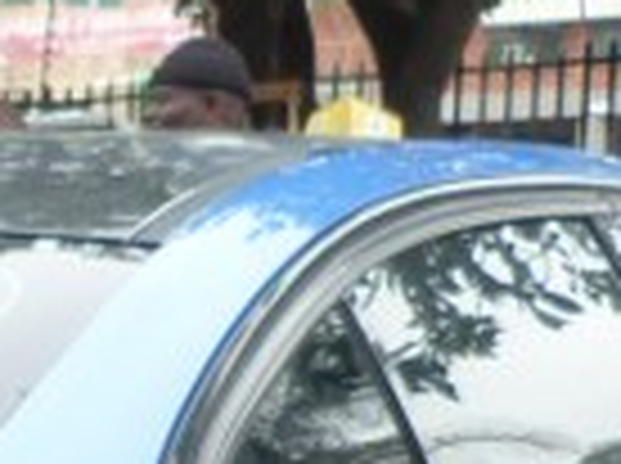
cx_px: -441
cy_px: 1009
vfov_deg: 9.4
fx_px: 2597
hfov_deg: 12.6
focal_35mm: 145
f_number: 2.8
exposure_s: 1/100
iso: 125
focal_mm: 4.5
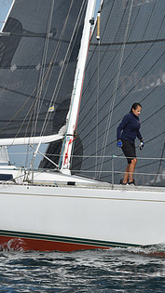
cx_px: 72
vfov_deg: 8.9
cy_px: 133
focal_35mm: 241
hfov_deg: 5.0
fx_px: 1876
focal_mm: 125
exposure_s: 1/1250
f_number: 10
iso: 320
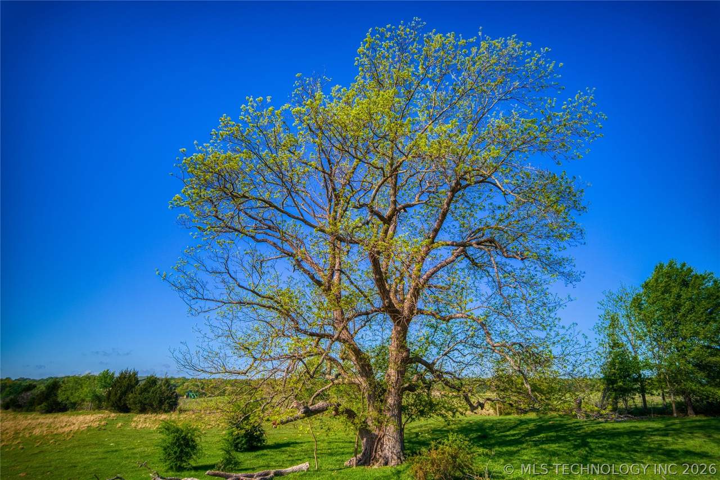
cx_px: 360
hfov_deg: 78.6
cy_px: 240
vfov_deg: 57.2
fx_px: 440
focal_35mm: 22
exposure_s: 1/2500
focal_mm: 8.38
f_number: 2.8
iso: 100
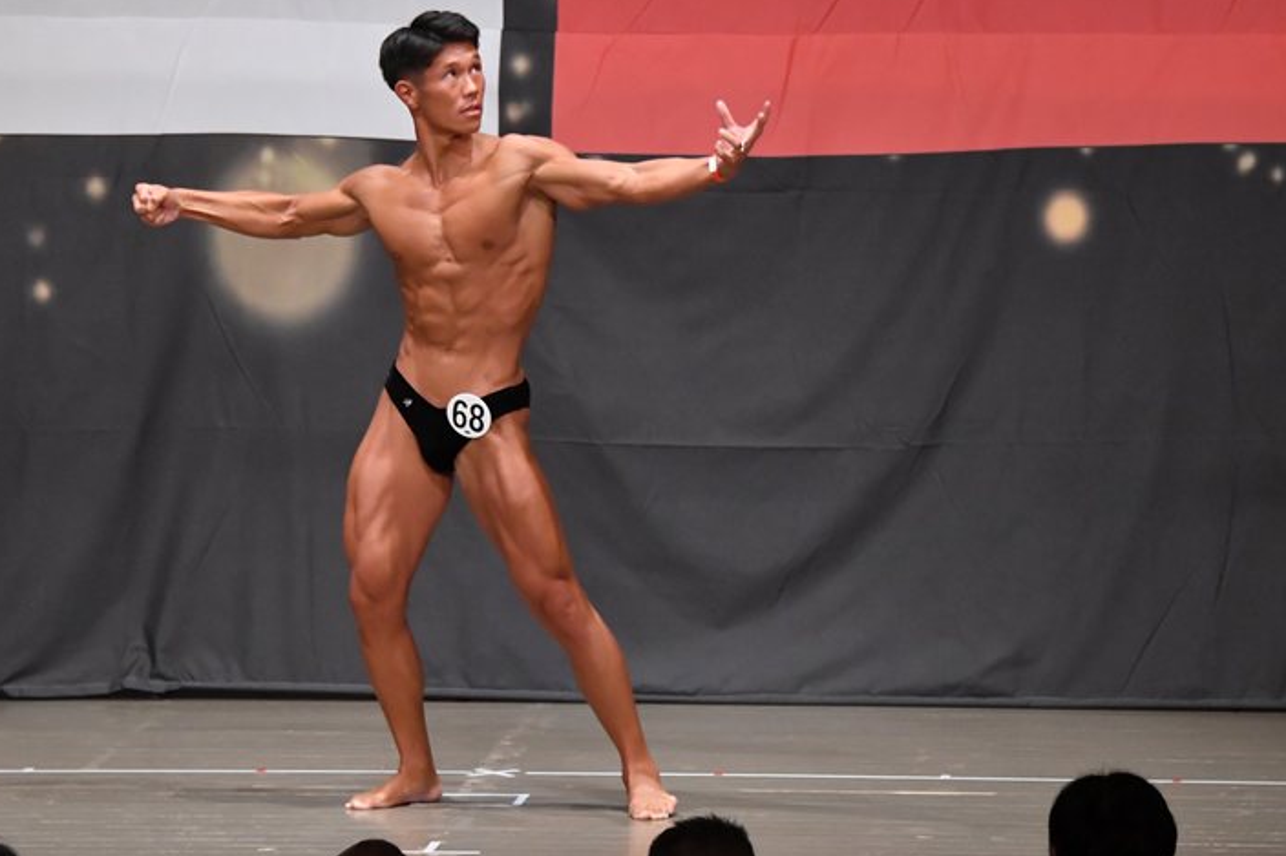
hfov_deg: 8.6
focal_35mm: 239
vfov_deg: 5.7
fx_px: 8535
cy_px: 400
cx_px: 624
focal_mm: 145
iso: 6400
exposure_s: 1/400
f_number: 5.6
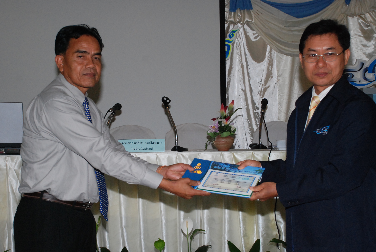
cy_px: 137
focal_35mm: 66
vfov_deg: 20.7
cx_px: 189
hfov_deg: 30.4
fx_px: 691
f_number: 8
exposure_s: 1/200
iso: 1000
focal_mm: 38
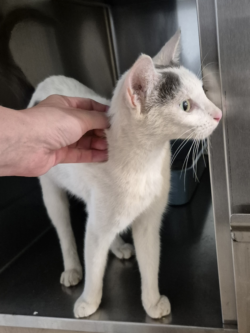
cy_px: 166
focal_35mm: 23
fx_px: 221
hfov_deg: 58.9
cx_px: 125
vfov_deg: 73.9
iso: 2000
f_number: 1.8
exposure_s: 1/100
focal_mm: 5.4
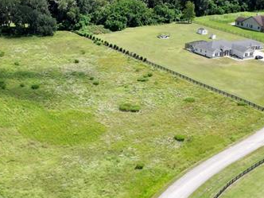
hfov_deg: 26.1
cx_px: 79
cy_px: 110
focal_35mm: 74
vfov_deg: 19.9
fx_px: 564
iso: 100
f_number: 1.7
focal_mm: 6.72
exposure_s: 1/2000
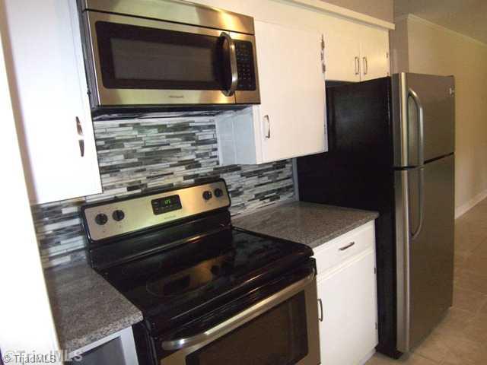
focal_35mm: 23
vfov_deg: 58.9
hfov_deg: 73.9
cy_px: 182
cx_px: 244
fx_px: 324
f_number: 2.8
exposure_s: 1/30
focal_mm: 3.8
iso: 200
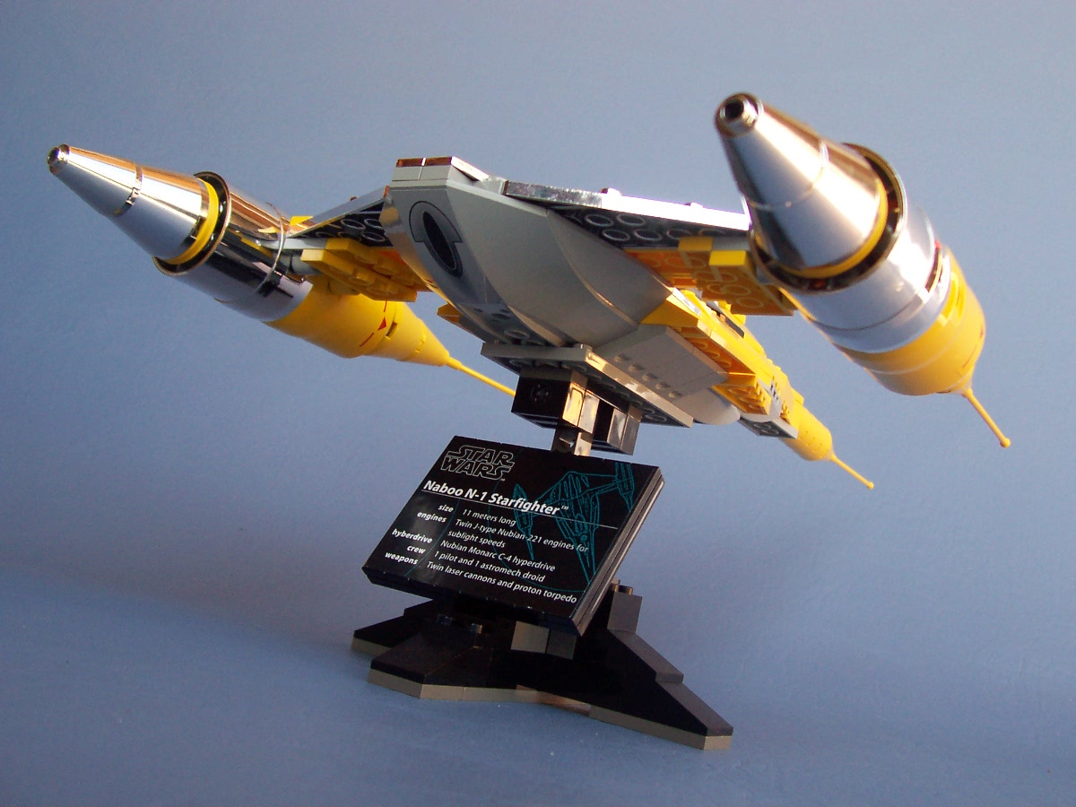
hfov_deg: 50.1
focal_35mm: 37
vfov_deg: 38.7
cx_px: 538
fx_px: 1150
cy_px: 404
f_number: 2.8
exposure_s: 1/180
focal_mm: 5.6
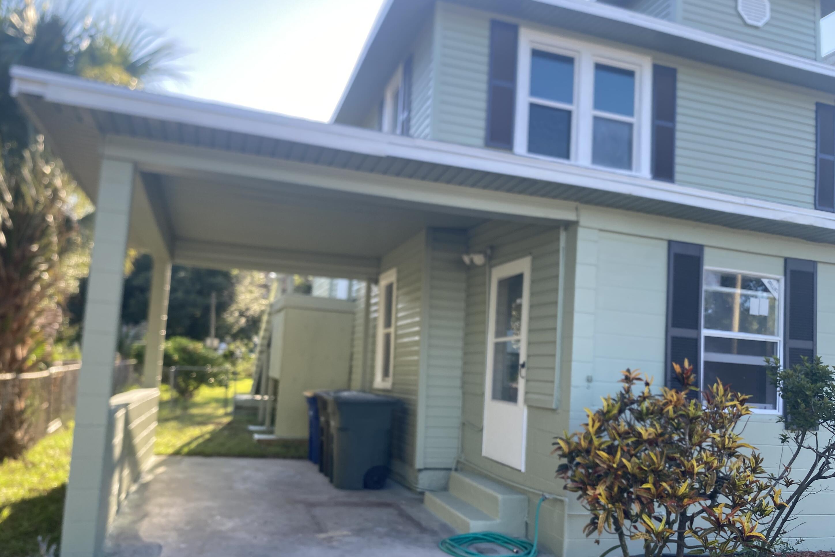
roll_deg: -3.3
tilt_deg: +3.7
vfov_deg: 46.3
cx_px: 423
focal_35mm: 28
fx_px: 649
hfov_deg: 65.5
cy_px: 319
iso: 32
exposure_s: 1/412
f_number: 1.8
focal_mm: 4.25
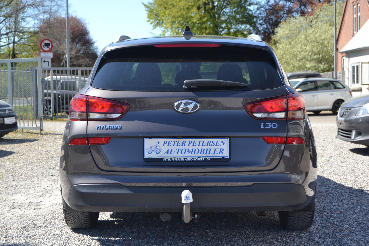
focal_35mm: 57
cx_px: 184
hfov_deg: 35.1
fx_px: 584
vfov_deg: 23.8
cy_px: 123
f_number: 7.1
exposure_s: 1/200
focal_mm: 38
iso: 100
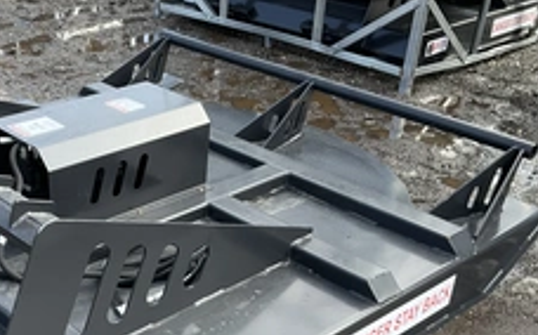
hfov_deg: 36.7
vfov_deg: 23.5
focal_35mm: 54
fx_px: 791
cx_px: 134
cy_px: 274
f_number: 1.8
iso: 25
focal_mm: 3
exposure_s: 1/391
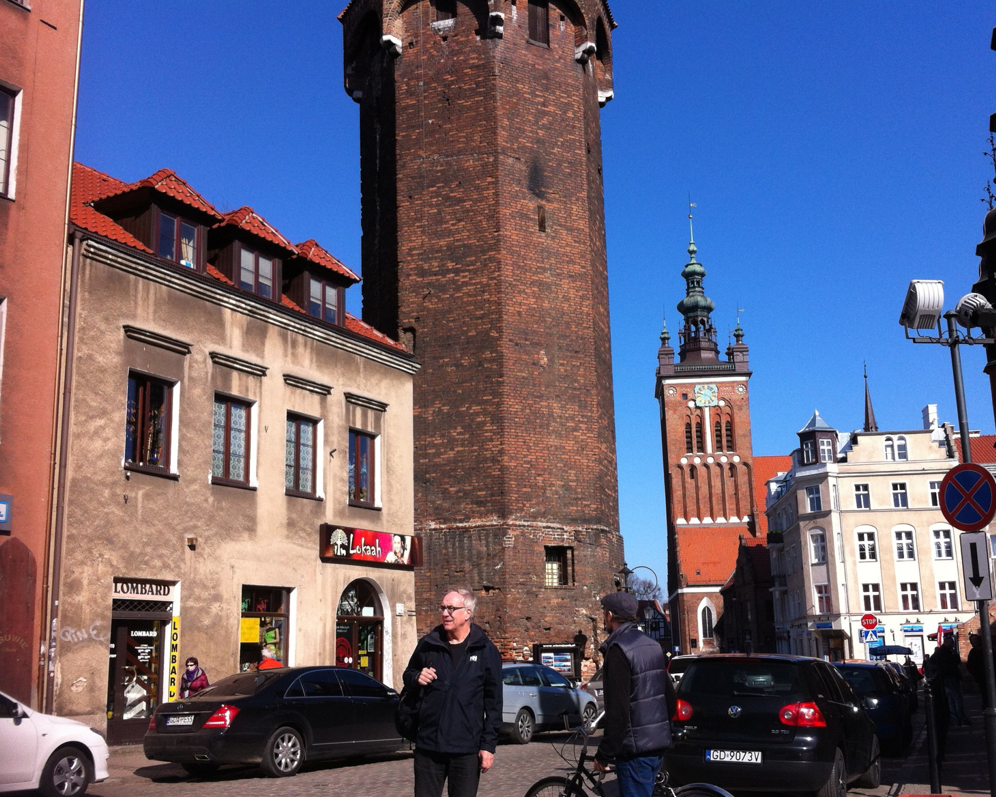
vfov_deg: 37.3
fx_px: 1179
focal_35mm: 40
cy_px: 424
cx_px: 537
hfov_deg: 45.8
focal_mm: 3.85
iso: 80
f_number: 2.8
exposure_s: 1/1371
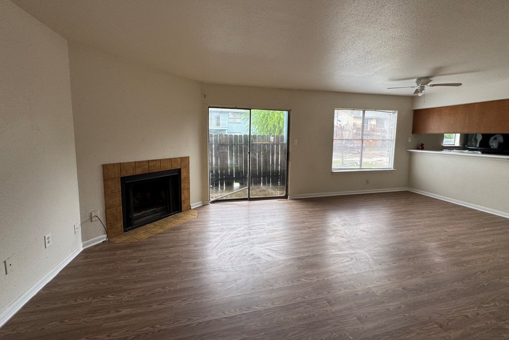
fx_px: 212
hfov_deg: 100.4
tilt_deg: -4.4
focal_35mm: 15
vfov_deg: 77.2
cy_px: 156
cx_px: 258
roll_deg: -0.5
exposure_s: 1/99
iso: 160
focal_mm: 2.22
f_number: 2.2
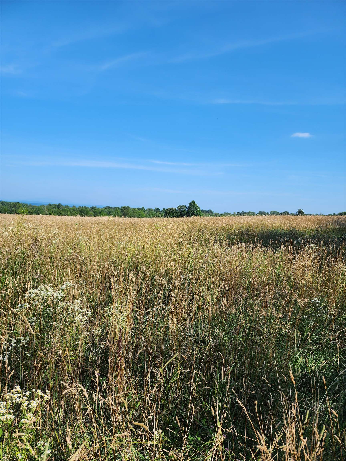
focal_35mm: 23
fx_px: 307
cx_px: 173
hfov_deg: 58.9
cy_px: 230
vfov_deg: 73.9
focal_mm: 6.4
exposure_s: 1/876
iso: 12
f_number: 1.8
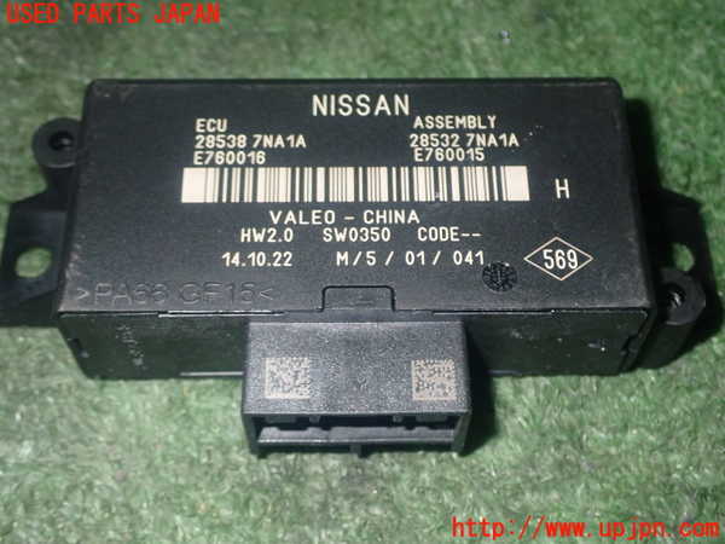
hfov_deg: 38.2
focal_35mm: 50
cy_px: 272
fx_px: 1047
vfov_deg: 29.1
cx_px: 362
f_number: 9
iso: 640
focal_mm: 9.01
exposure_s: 1/50
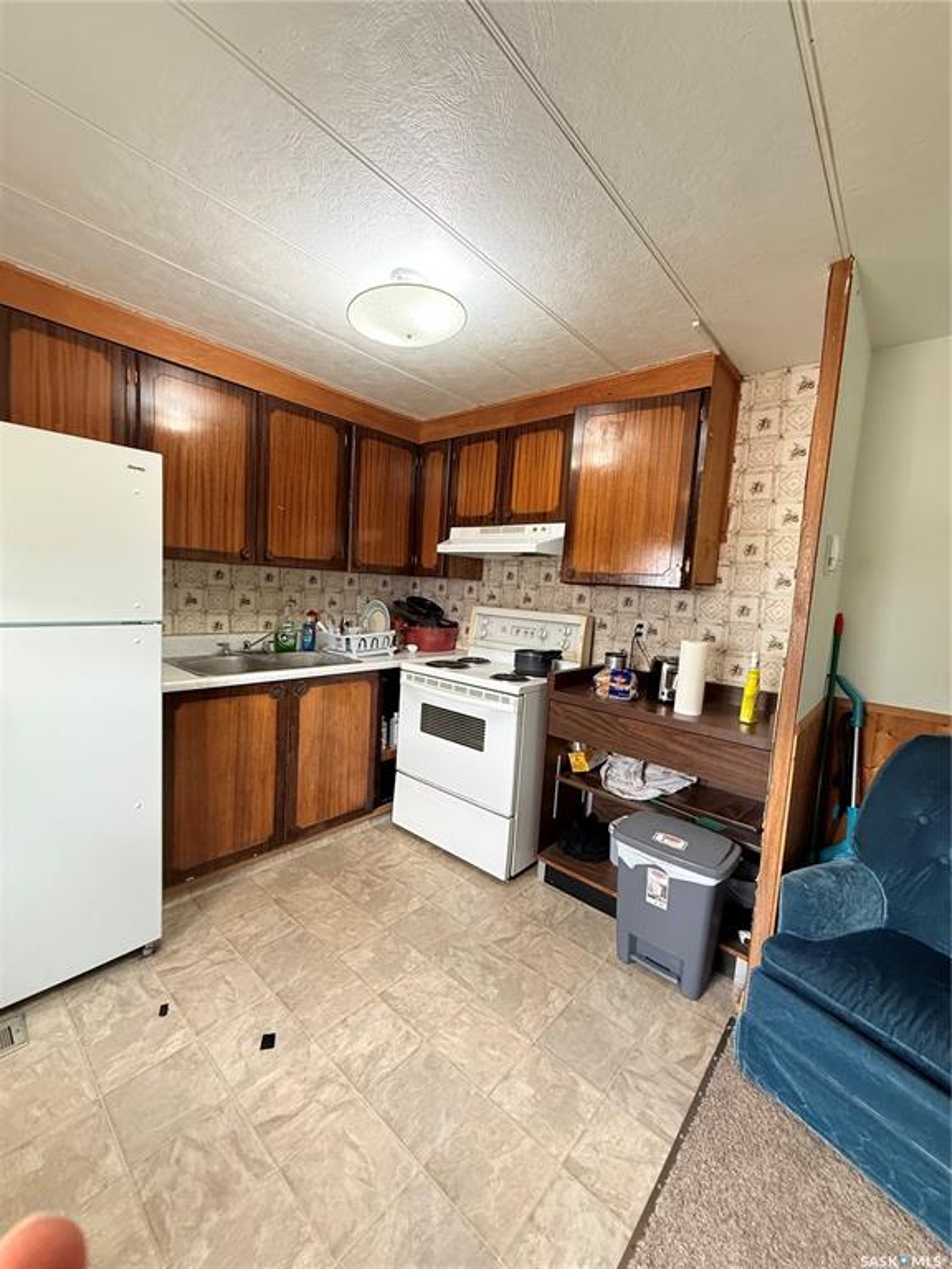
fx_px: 513
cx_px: 476
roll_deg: -5.1
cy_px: 634
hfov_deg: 85.7
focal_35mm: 14
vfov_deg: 102.1
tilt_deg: -7.0
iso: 250
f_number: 2.2
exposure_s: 1/60
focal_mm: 2.22
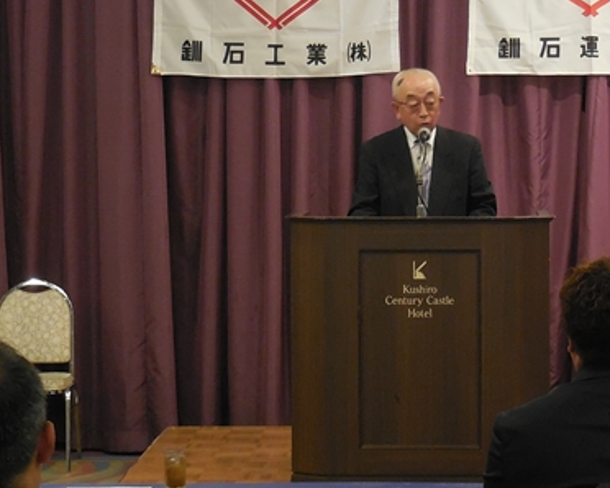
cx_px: 441
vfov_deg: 12.0
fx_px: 2312
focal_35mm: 128
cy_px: 87
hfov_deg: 15.0
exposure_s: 1/10
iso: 400
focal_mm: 11
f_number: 4.5
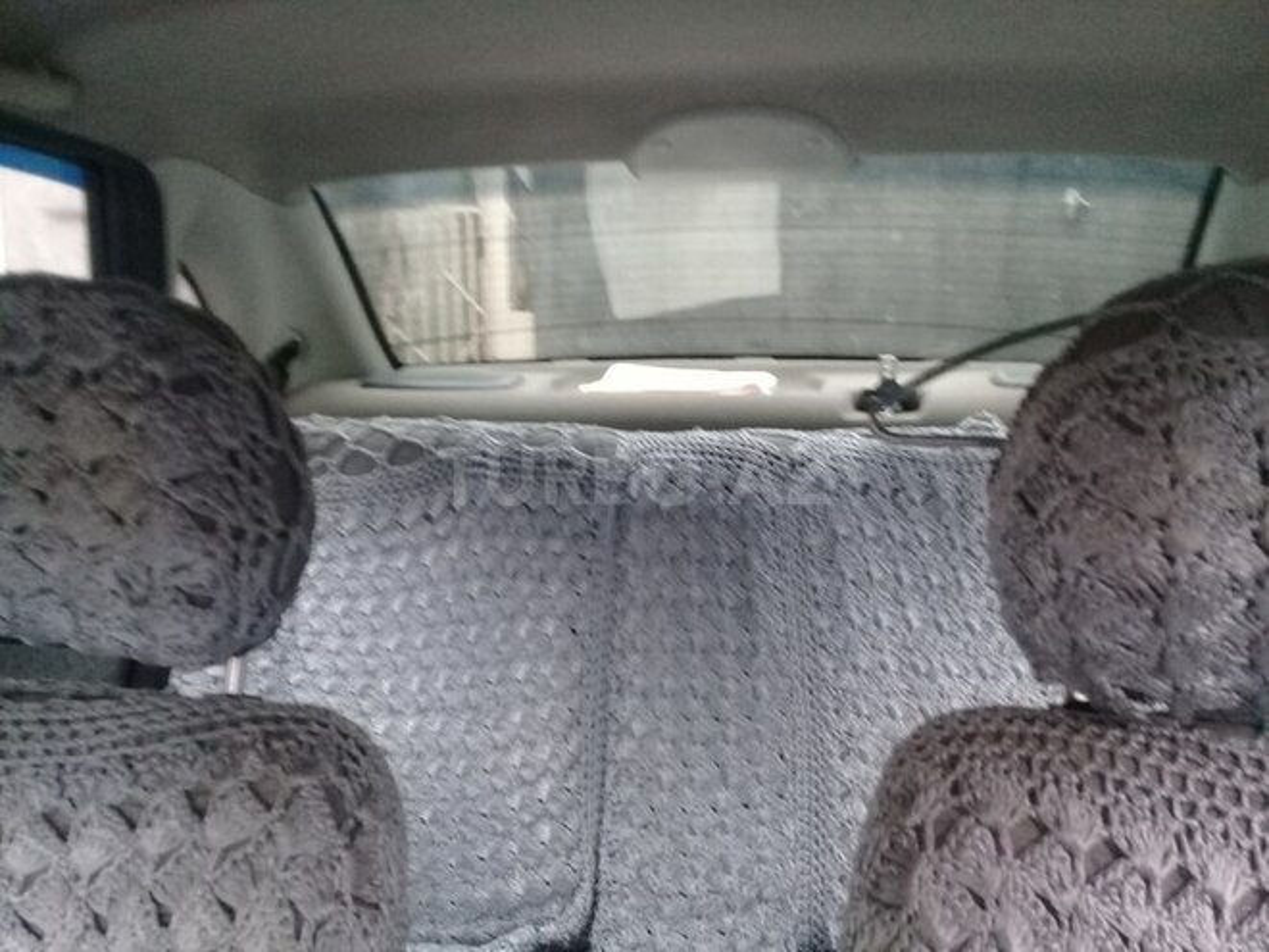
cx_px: 634
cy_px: 476
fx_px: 1136
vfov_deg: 45.4
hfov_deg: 58.4
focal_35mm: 31
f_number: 2.2
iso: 200
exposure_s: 1/25
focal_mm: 3.3
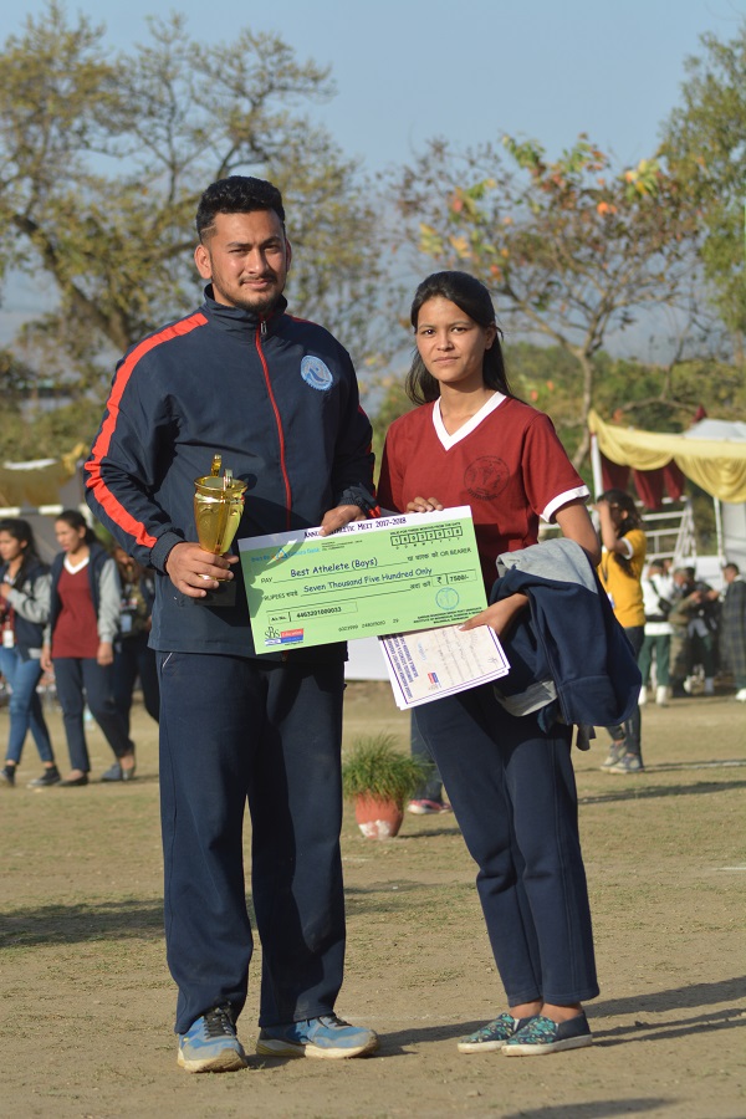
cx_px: 373
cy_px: 560
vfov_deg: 13.7
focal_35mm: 150
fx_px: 4662
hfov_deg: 9.1
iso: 200
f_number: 6.3
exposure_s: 1/640
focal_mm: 100
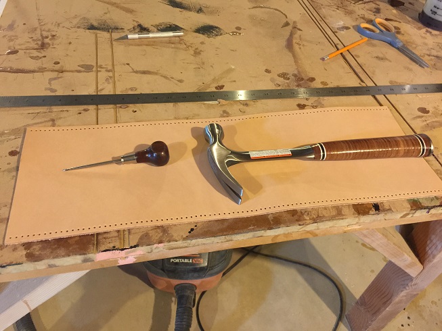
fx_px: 370
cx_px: 221
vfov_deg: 48.2
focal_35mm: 29
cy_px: 166
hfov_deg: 61.7
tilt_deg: -47.5
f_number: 2.2
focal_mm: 4.15
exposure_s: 1/8
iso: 125
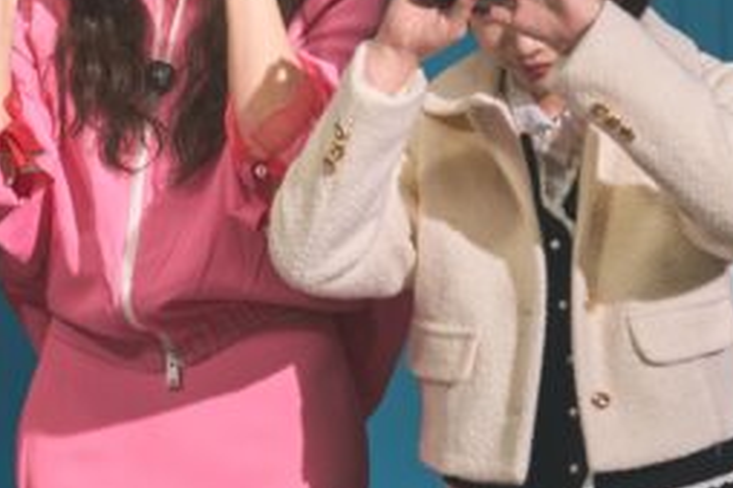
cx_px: 159
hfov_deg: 8.5
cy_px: -23
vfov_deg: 5.7
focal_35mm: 241
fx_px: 4904
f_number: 3.5
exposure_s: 1/800
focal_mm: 102
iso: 1250
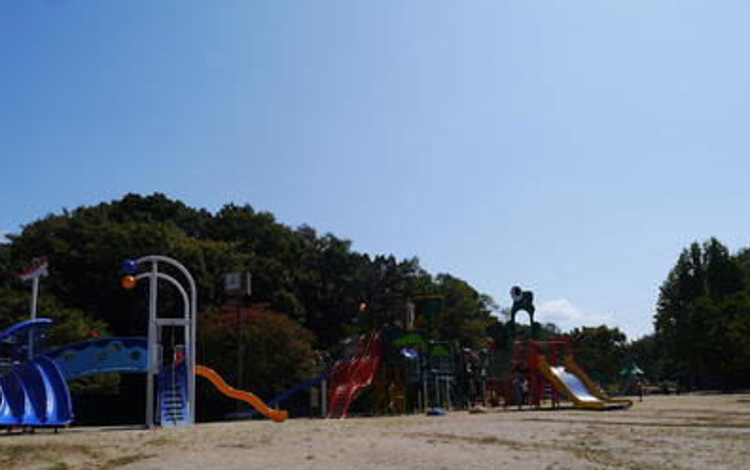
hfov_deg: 62.9
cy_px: 278
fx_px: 614
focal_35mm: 30
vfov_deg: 41.7
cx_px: 373
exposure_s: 1/800
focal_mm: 14
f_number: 9
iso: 160
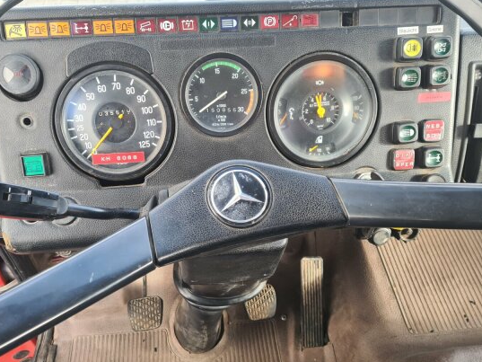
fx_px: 432
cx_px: 221
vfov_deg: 45.4
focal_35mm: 31
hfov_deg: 58.3
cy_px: 199
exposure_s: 1/100
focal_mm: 5.4
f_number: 1.8
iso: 64
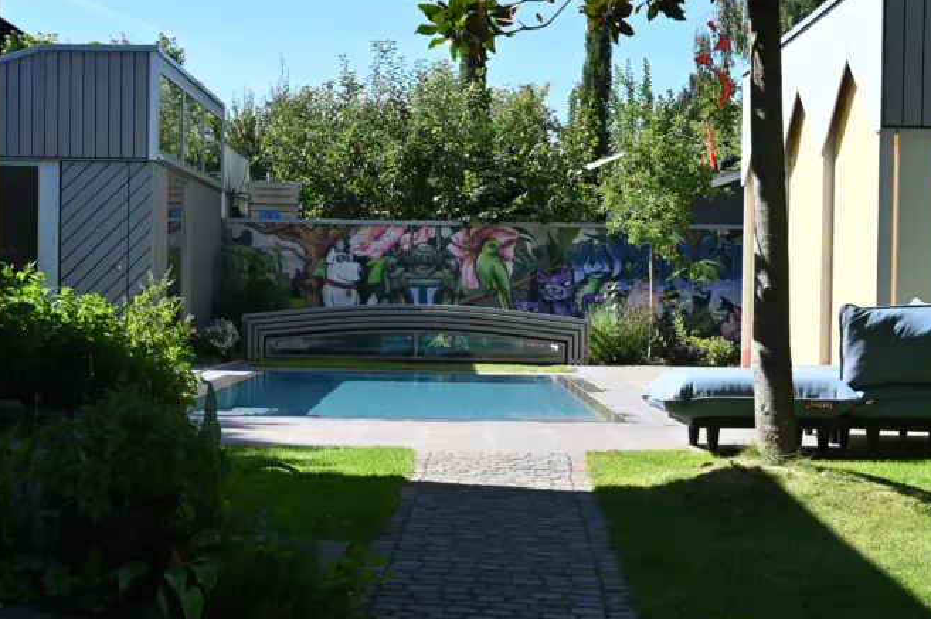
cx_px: 448
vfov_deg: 20.3
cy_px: 342
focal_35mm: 67
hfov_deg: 30.1
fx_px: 1731
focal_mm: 43
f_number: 8
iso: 160
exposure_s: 1/250
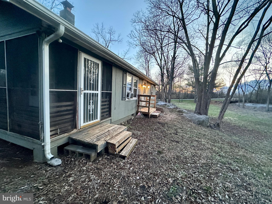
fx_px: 110
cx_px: 136
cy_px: 102
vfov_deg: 85.7
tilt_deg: -5.3
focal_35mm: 14
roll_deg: -2.7
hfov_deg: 102.1
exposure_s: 1/60
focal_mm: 2.22
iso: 1000
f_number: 2.2
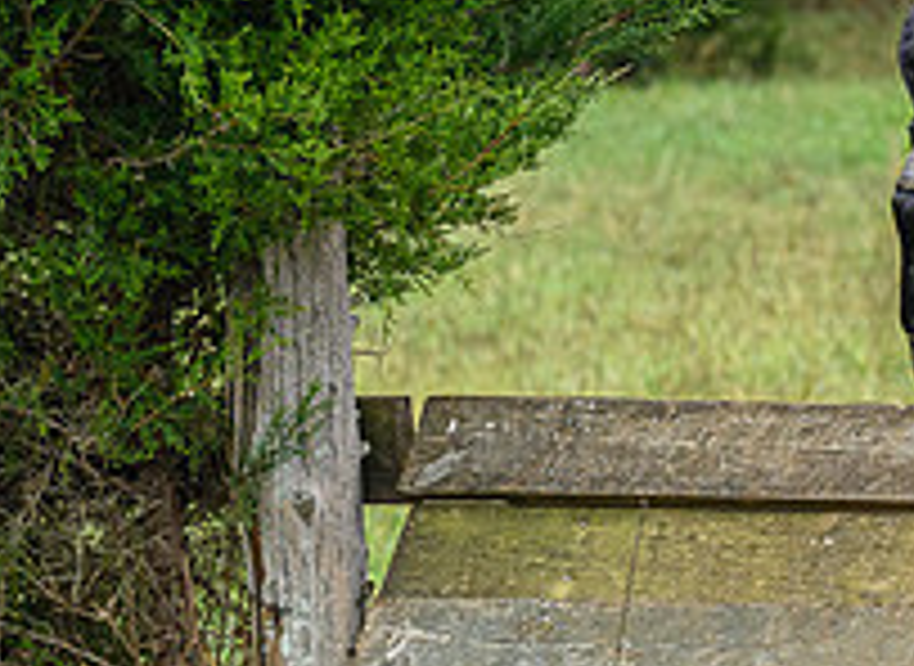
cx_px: 1325
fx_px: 10012
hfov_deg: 5.2
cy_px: -306
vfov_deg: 3.8
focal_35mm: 383
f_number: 3.5
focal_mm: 82
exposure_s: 1/800
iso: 1000
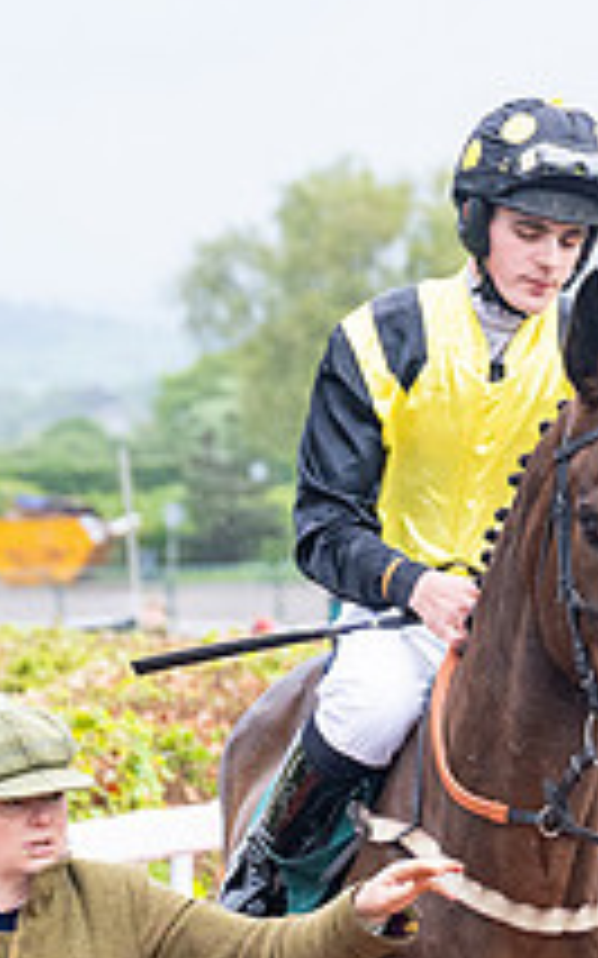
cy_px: 800
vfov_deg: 5.7
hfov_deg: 3.5
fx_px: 9655
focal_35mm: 370
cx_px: 921
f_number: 5
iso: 1000
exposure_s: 1/500
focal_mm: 102
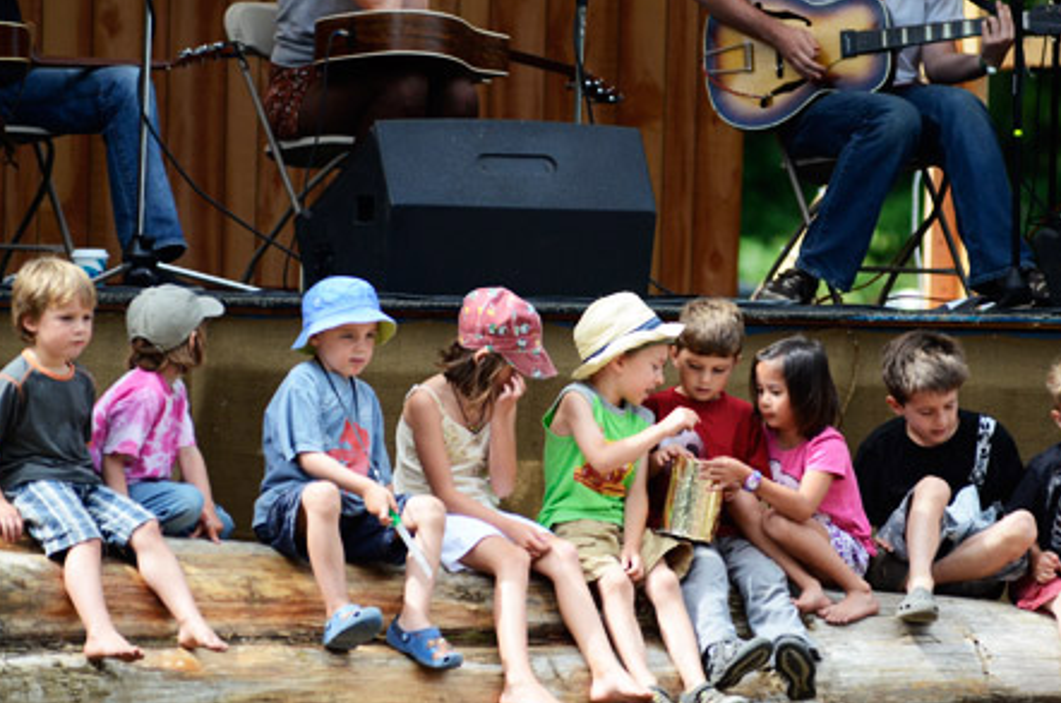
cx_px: 526
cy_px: 378
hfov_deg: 6.1
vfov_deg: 4.0
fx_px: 9973
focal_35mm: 339
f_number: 2.8
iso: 800
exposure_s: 1/6400
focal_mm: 200
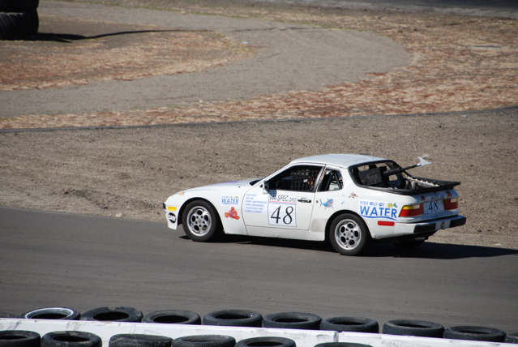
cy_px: 174
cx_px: 259
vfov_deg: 4.6
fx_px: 4323
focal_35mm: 300
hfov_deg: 6.9
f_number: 5.6
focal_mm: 200
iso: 200
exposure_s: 1/1600
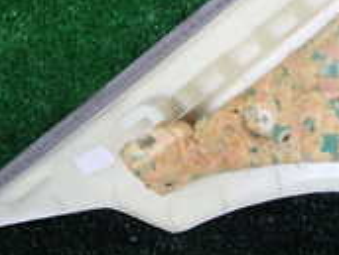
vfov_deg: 16.7
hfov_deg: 21.1
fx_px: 852
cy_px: 12
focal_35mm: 87
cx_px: 400
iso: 100
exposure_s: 1/100
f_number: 2.8
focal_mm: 4.5
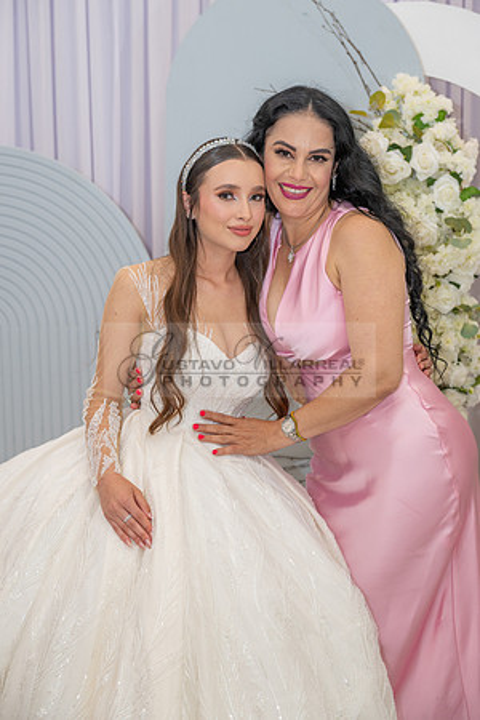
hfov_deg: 22.6
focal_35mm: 60
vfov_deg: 33.4
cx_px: 240
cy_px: 360
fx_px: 1200
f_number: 3.5
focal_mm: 60
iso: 640
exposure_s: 1/160
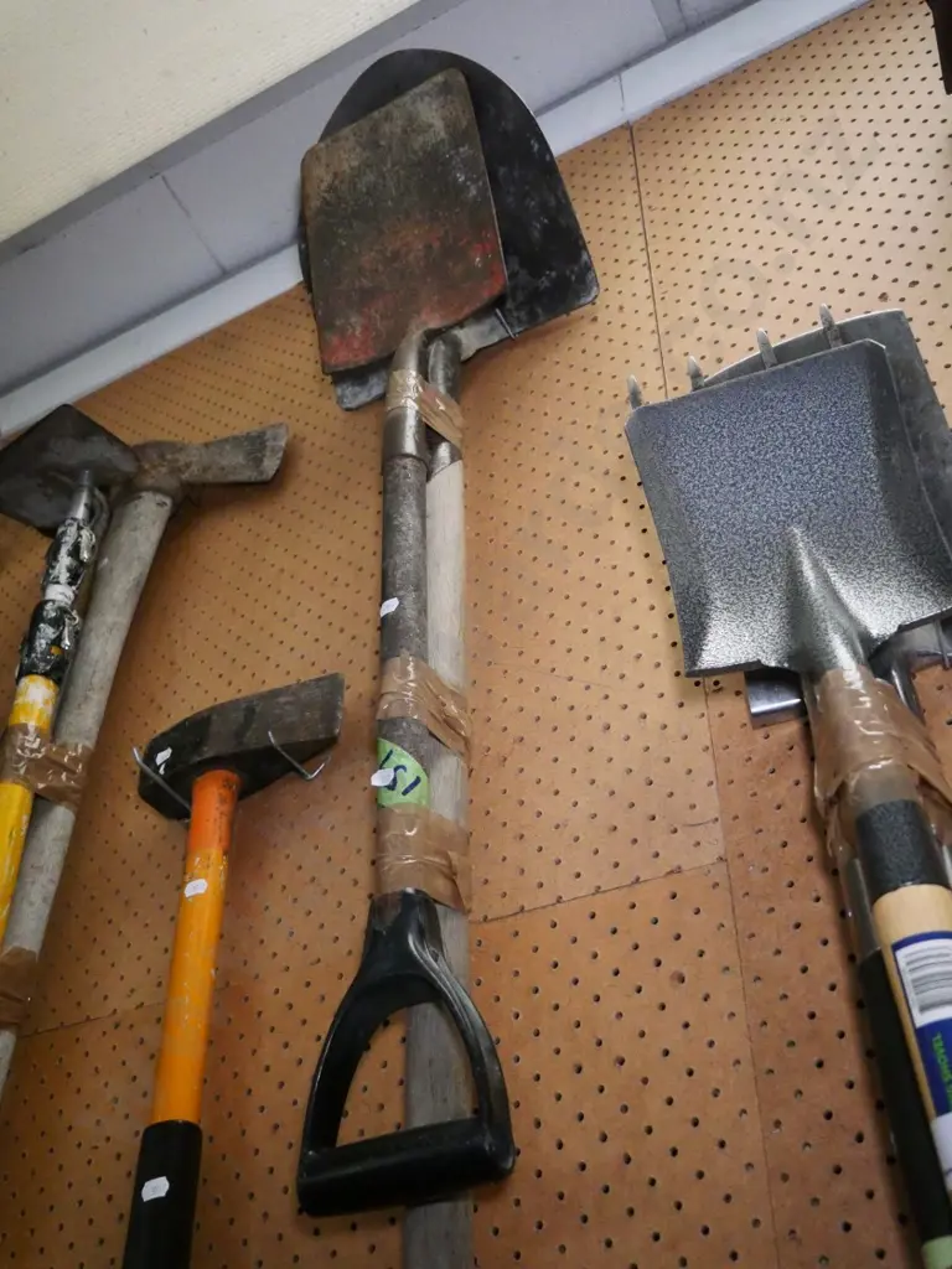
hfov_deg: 41.8
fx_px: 1247
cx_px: 476
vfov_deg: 54.0
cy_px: 634
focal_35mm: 34
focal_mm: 17
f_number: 3.9
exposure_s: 1/640
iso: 6400
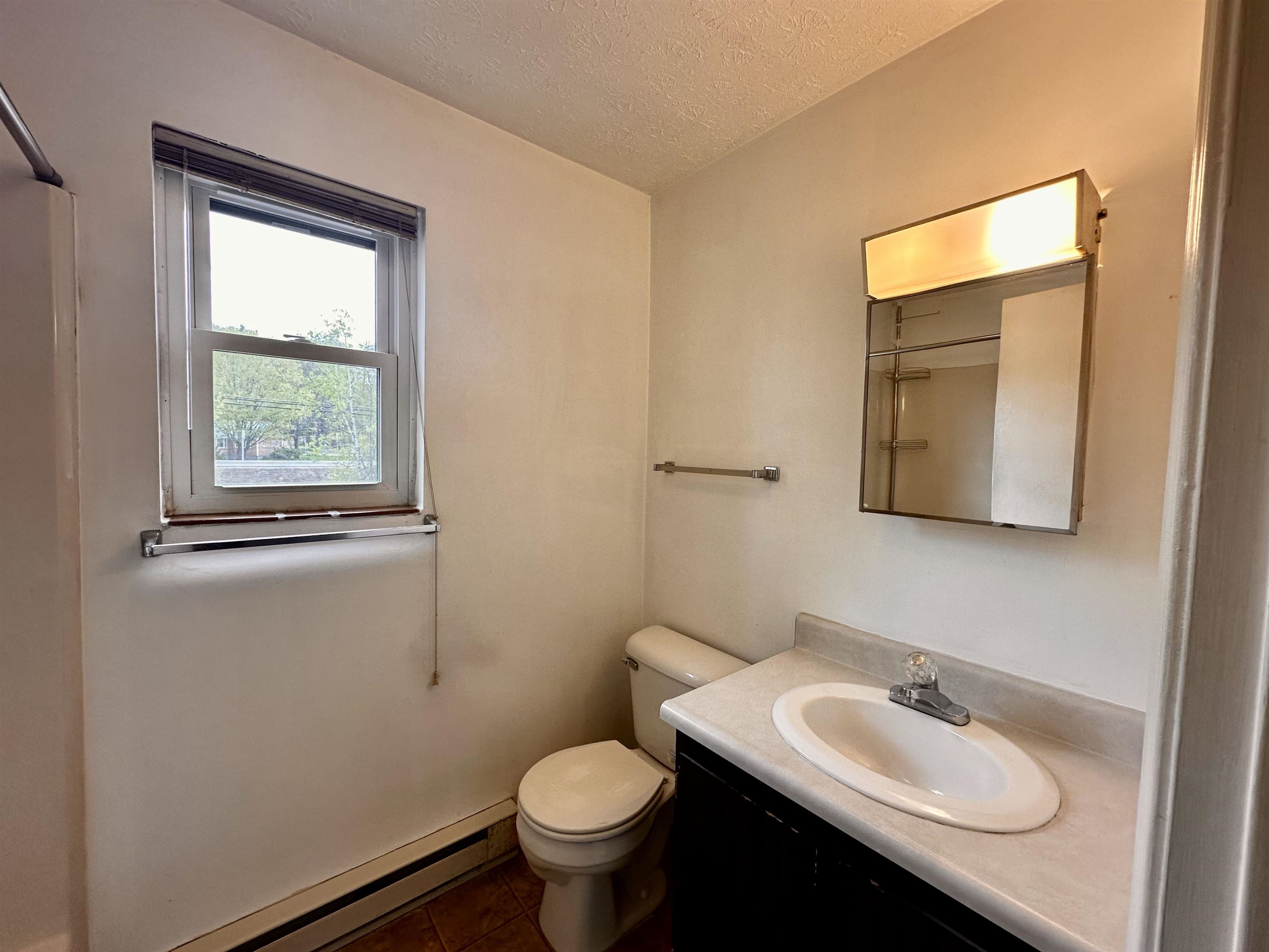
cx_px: 634
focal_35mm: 14
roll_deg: -1.3
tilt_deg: -3.4
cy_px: 476
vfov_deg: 85.7
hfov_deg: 102.1
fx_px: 513
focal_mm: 2.22
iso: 125
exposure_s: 1/120
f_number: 2.2
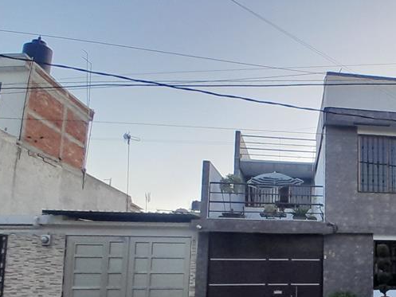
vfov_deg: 39.6
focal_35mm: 35
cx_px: 373
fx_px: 400
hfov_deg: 46.2
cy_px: 222
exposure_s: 1/218
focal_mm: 1.46
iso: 40
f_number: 2.2
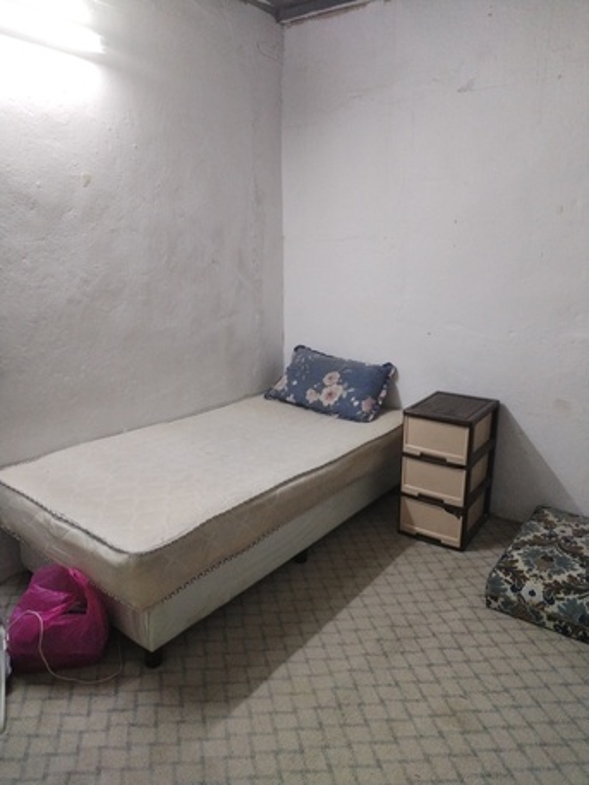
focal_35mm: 26
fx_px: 590
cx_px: 294
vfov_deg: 67.3
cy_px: 392
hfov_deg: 53.1
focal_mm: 4.75
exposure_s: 1/24
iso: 802
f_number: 1.8
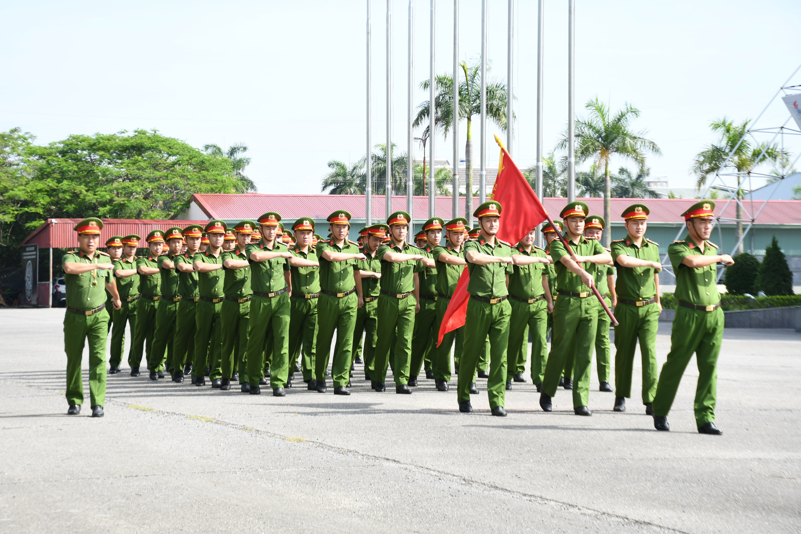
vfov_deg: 13.8
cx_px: 400
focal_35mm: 99
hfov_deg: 20.6
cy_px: 267
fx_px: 2203
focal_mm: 66
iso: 160
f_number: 8
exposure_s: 1/200
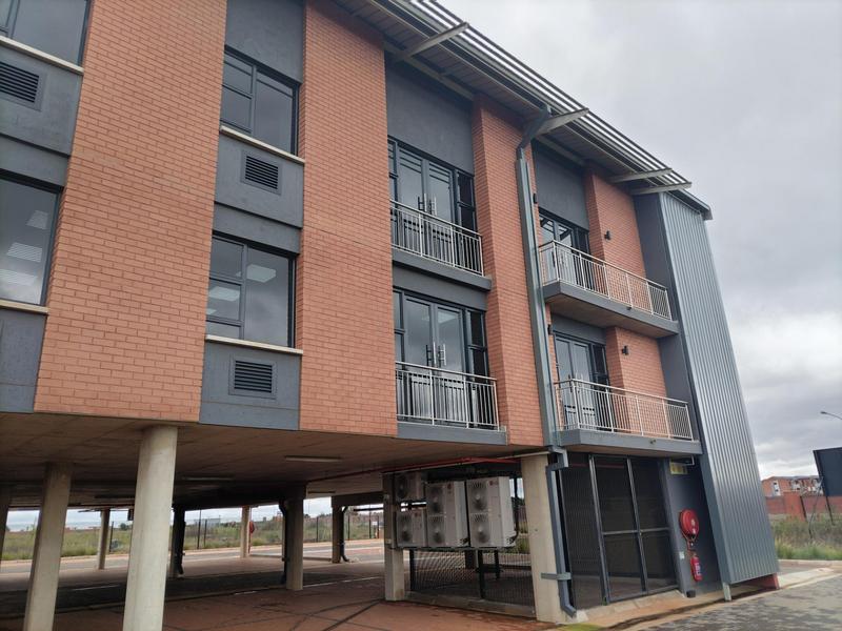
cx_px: 421
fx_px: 632
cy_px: 316
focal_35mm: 26
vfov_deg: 53.1
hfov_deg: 67.3
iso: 100
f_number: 1.8
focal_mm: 4.7
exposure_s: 1/155
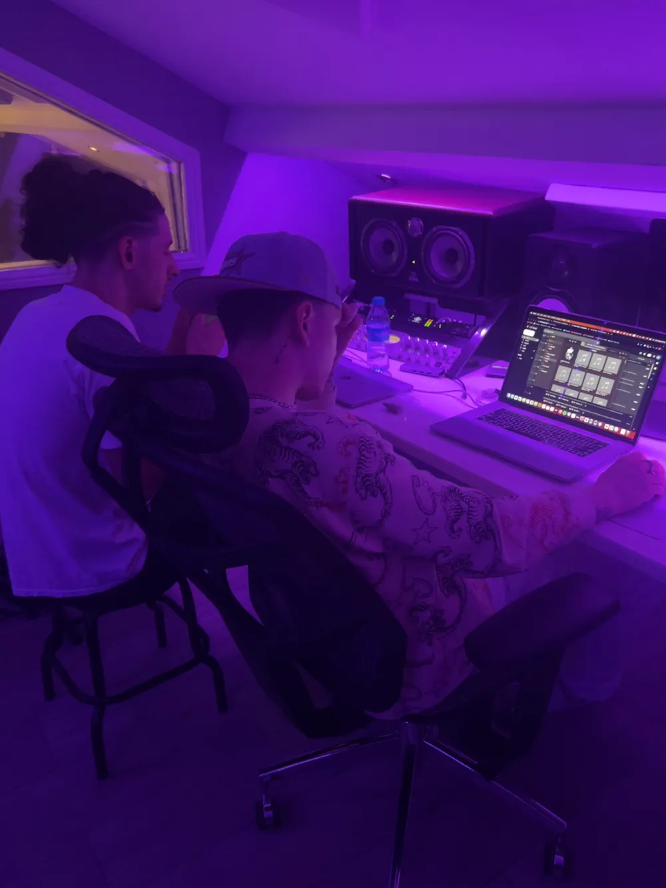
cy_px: 444
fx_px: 667
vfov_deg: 67.3
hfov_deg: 53.1
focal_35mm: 26
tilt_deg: -26.6
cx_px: 333
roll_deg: +0.6
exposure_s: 1/30
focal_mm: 5.7
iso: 640
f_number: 1.5
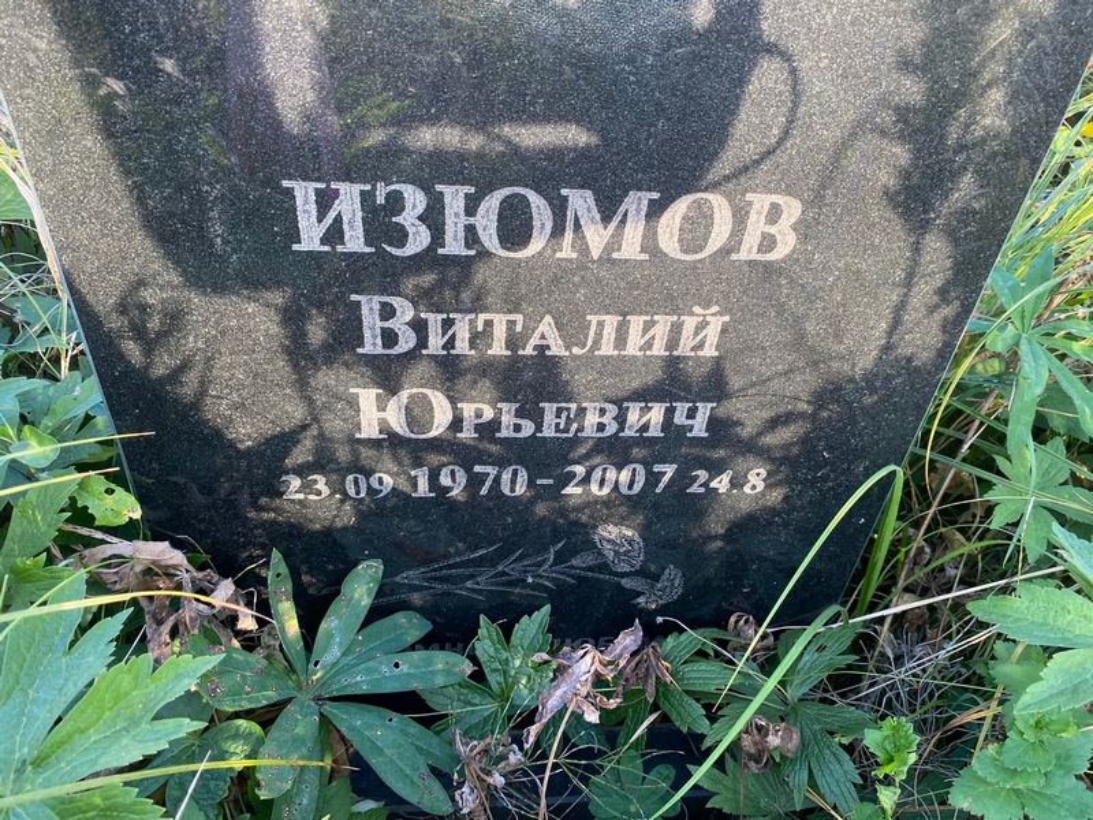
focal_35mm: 26
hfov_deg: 67.3
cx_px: 546
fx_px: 821
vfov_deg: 53.1
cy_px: 410
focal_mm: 4.25
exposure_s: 1/121
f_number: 1.8
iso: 32
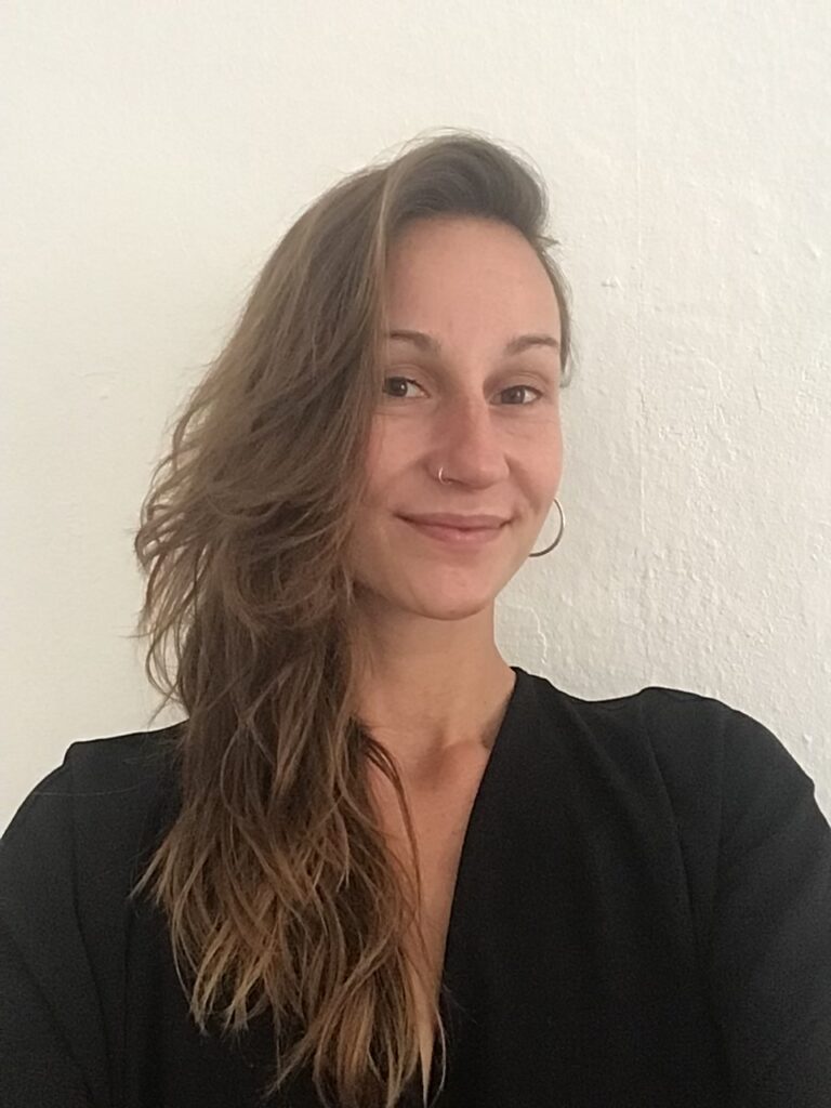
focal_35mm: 31
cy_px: 554
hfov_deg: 45.4
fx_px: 992
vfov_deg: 58.4
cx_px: 416
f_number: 2.4
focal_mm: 2.15
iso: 320
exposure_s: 1/33
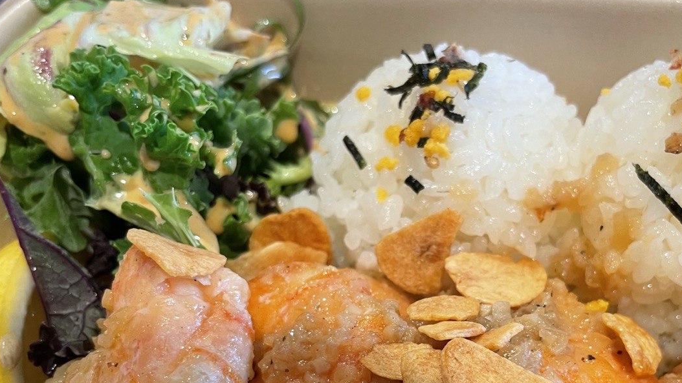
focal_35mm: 43
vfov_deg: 27.0
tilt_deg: -49.1
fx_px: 778
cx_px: 430
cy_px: 324
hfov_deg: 46.9
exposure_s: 1/60
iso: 80
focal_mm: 4.2
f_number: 1.6
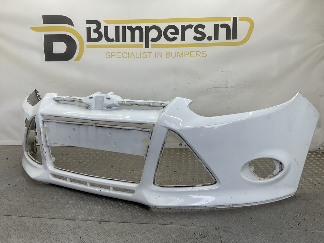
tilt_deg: -9.4
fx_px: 271
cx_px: 162
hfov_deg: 61.7
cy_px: 122
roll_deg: -1.7
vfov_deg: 48.2
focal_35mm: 29
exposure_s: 1/171
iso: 16
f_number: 1.8
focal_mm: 3
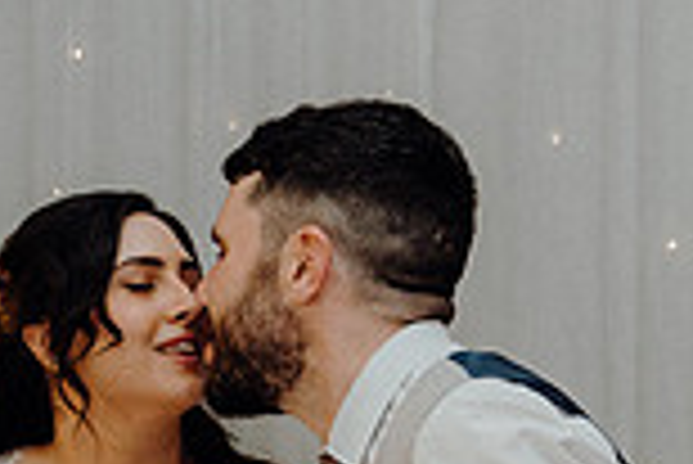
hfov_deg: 14.4
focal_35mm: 139
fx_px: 2678
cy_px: 710
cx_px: -50
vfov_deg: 9.6
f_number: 3.5
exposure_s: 1/200
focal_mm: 37
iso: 2500
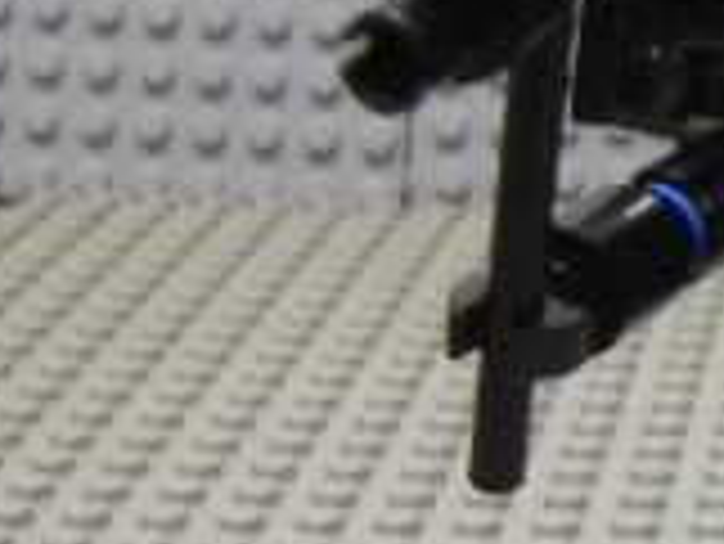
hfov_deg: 12.3
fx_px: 3161
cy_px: 184
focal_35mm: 151
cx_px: 1156
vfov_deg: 9.8
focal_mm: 6.3
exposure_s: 1/4
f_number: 3.3
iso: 200
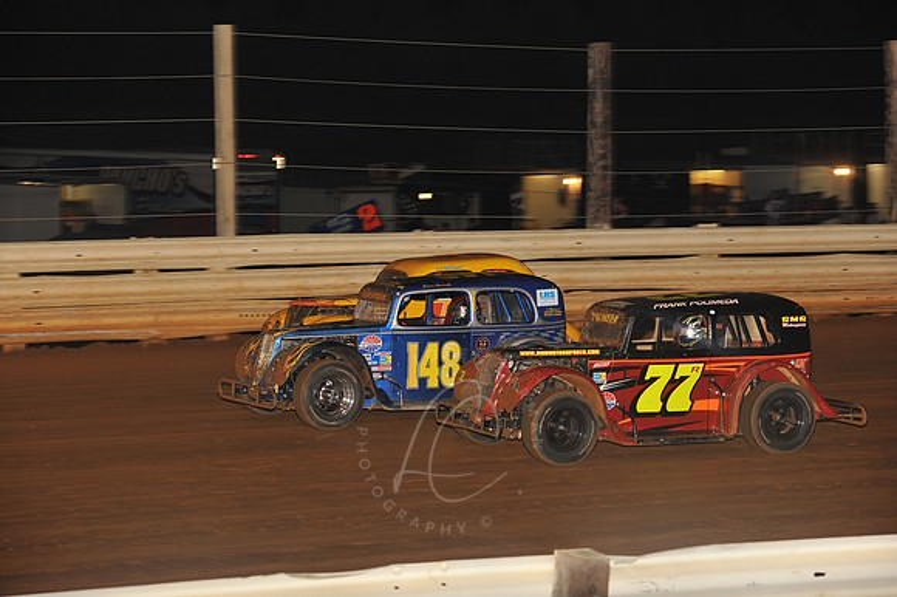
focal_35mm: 125
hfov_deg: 16.4
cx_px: 448
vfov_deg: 11.0
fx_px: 3113
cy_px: 298
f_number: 6.3
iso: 1000
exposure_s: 1/320
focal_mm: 125
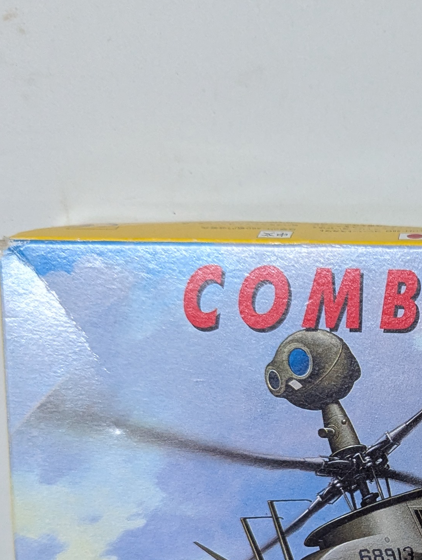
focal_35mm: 67
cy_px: 466
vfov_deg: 28.2
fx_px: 1086
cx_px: 518
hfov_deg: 20.4
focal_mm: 6.81
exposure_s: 1/148
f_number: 1.85
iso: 634
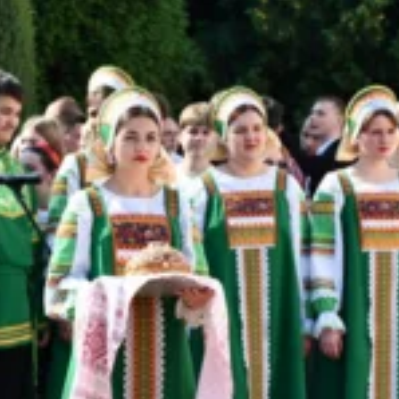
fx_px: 4017
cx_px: 139
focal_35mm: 308
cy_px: 355
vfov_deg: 5.7
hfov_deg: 5.7
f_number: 7.1
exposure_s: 1/200
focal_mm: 90
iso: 125
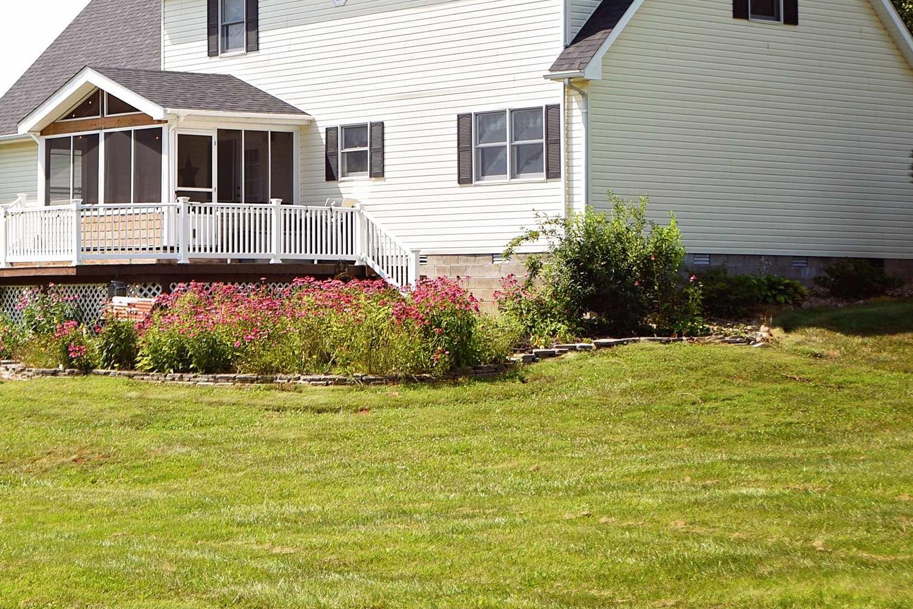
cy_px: 88
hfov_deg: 22.1
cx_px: 206
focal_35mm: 91
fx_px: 2308
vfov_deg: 14.9
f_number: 2.8
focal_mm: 48
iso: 100
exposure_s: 1/1000
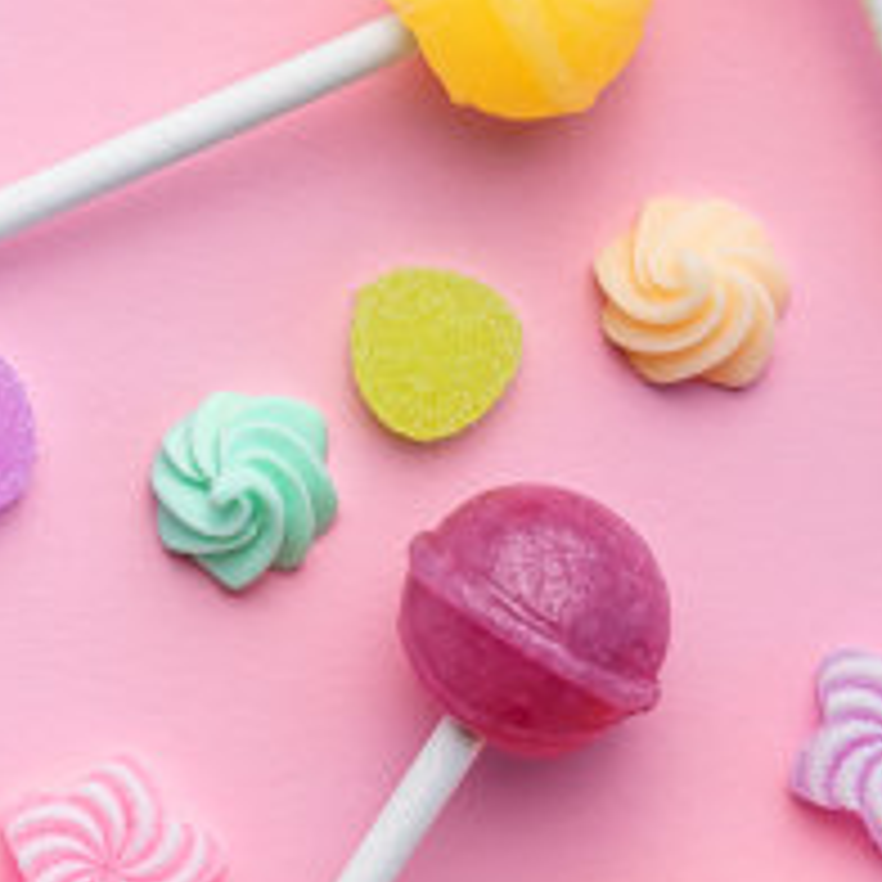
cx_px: 828
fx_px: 8043
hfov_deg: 6.3
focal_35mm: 279
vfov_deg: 6.3
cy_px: 148
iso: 250
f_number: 6.3
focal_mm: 105
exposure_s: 1/400
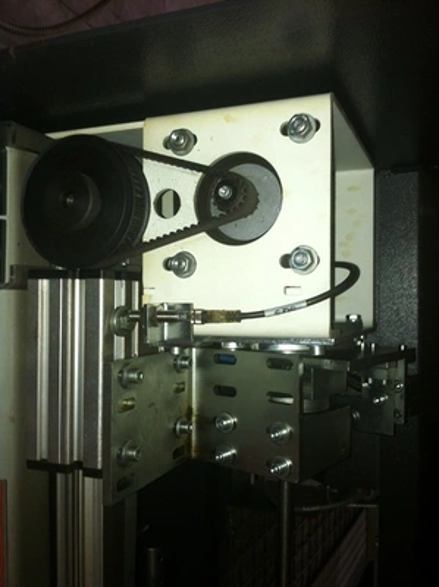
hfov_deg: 40.6
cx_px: 220
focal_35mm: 35
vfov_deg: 52.7
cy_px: 294
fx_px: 593
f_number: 2.8
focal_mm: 3.85
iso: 80
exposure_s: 1/18
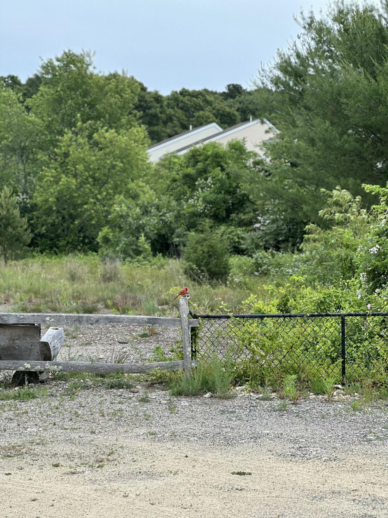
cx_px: 194
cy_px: 259
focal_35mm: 77
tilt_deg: +0.8
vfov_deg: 25.3
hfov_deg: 19.1
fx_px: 1151
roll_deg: -1.8
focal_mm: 9
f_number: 2.8
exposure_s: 1/121
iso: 25
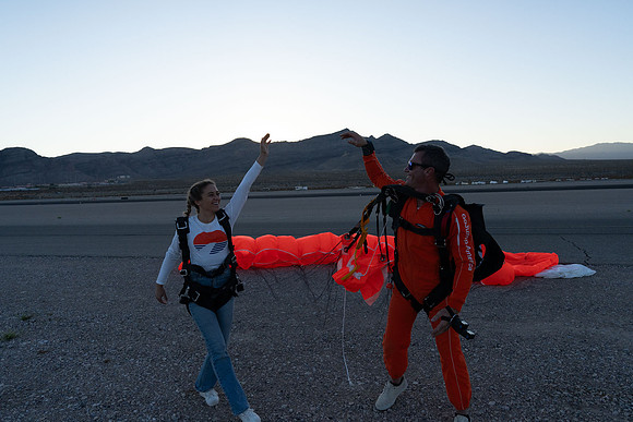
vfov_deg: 53.2
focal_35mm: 24
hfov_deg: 73.7
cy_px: 211
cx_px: 316
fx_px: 422
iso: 1250
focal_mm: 24
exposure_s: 1/2000
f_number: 5.6
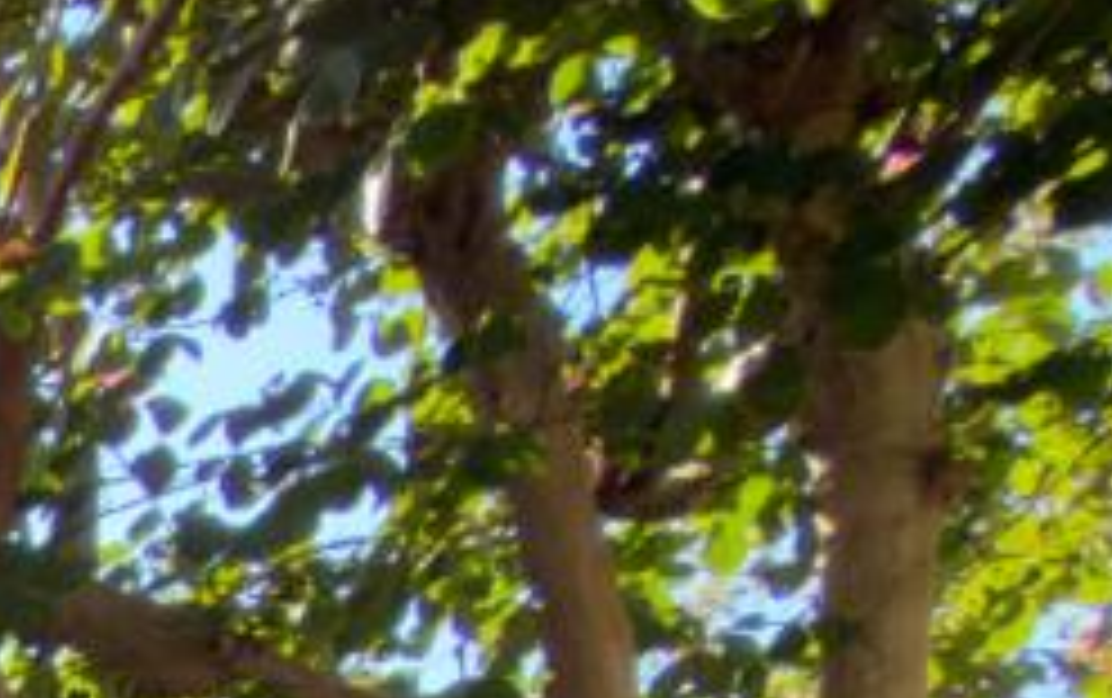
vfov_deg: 10.0
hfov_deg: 14.8
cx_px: -1531
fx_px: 2731
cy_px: 2200
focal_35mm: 90
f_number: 2.2
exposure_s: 1/133
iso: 50
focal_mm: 2.22
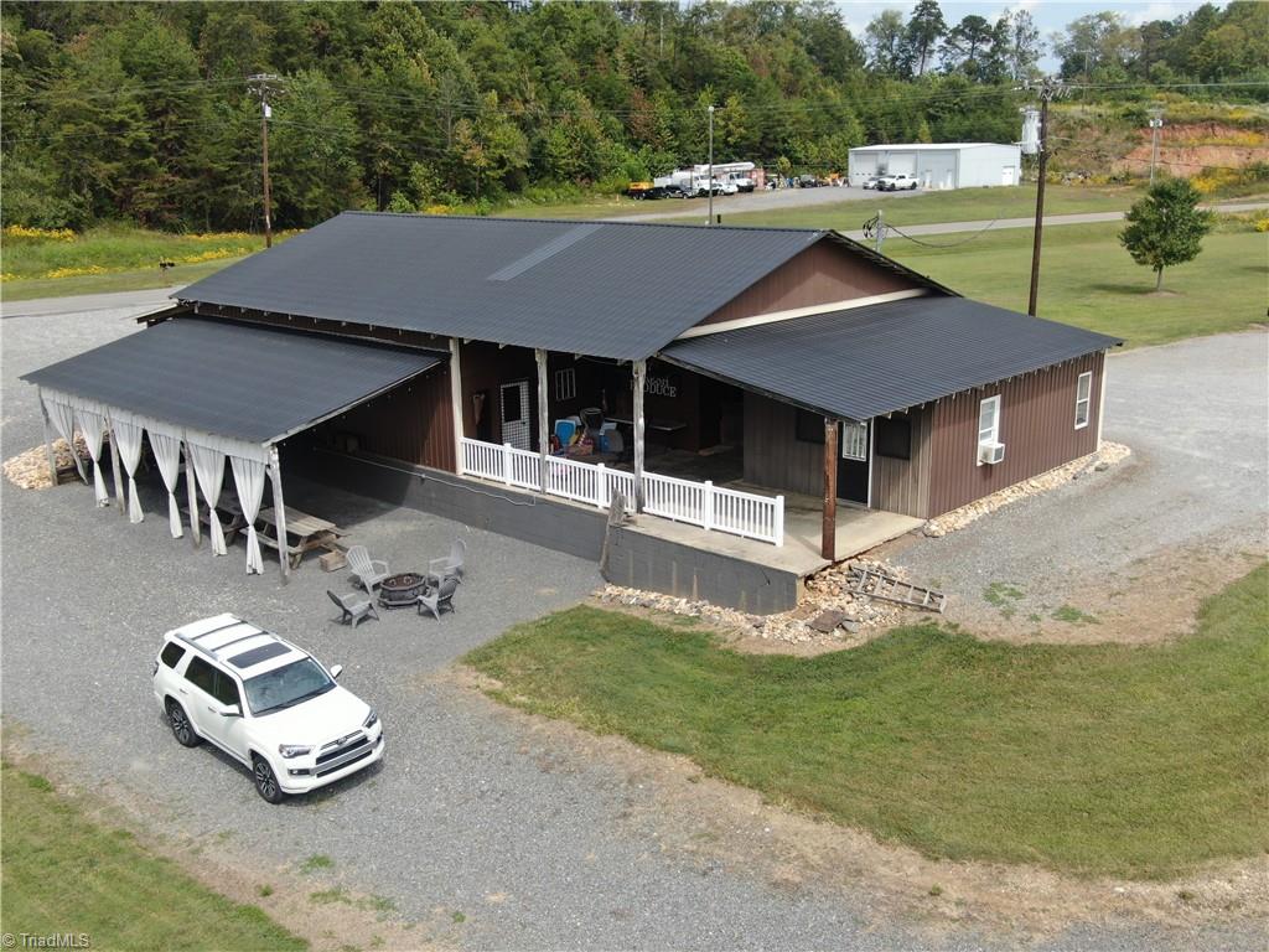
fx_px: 1320
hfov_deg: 51.4
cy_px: 476
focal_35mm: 36
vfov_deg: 39.7
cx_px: 634
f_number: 3.3
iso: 100
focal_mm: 6.08
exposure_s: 1/640
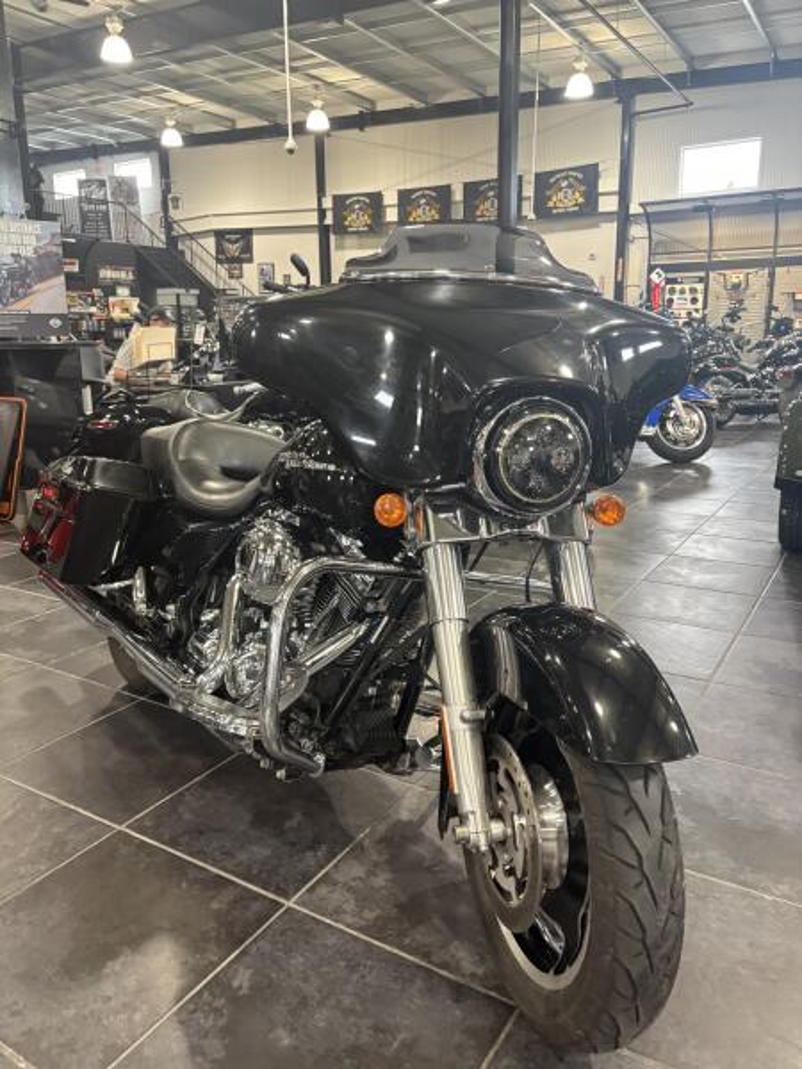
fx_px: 803
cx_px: 401
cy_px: 534
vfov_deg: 67.3
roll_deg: +0.5
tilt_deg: -13.1
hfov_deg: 53.1
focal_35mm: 26
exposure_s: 1/60
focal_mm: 5.96
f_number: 1.6
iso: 320
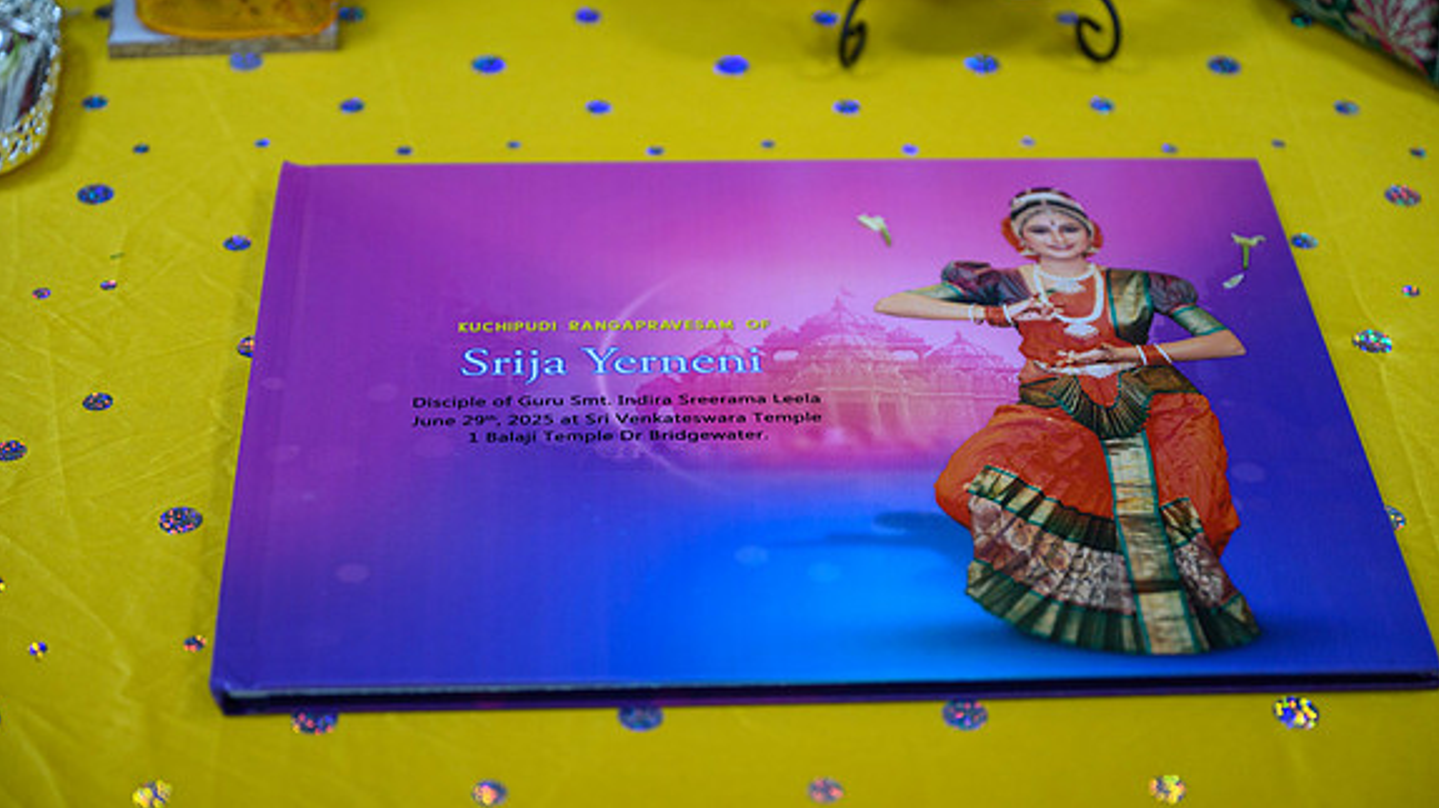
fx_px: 2823
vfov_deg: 16.3
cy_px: 459
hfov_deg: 28.6
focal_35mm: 74
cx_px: 716
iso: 500
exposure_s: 1/500
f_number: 2.8
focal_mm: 70
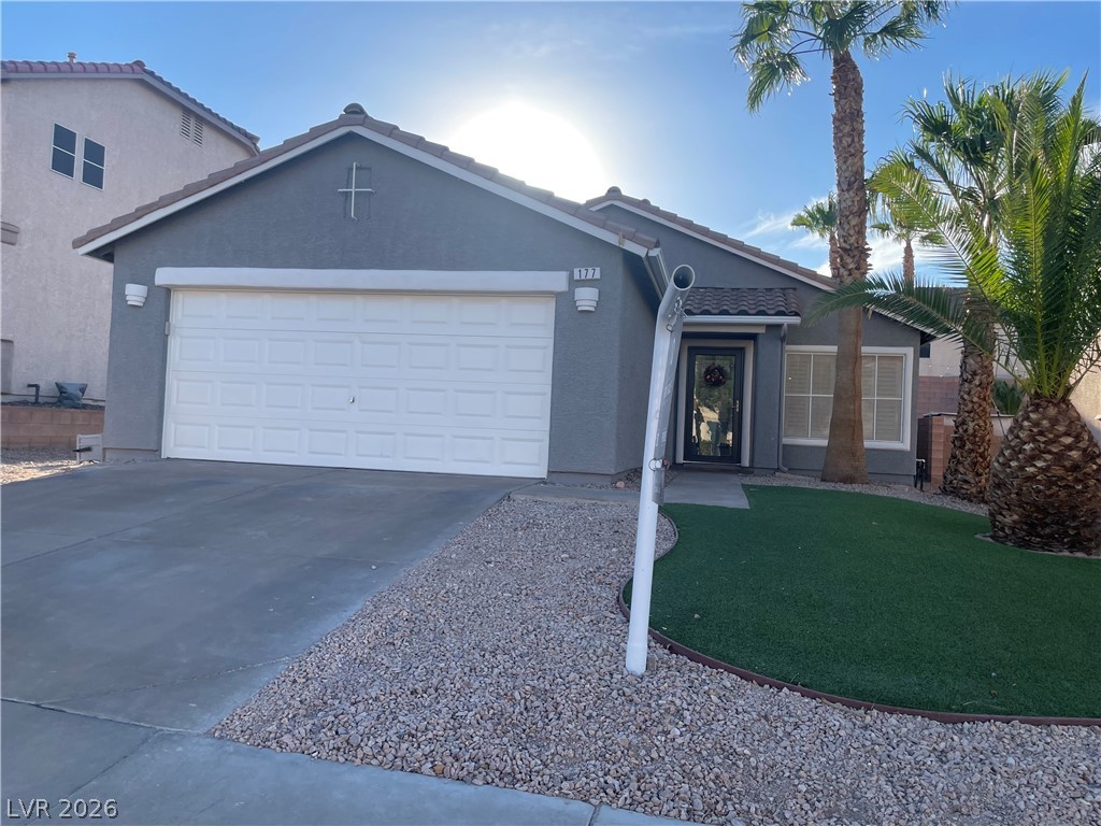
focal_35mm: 26
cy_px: 413
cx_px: 550
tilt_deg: +2.5
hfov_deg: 67.3
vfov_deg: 53.1
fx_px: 827
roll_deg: -2.4
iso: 32
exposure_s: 1/1383
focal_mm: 4.2
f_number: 1.6
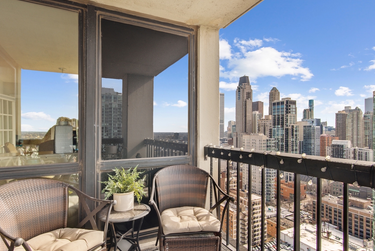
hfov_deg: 84.0
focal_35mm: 20
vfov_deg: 62.0
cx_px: 189
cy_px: 131
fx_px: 208
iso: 200
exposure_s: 1/250
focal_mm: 17
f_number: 8
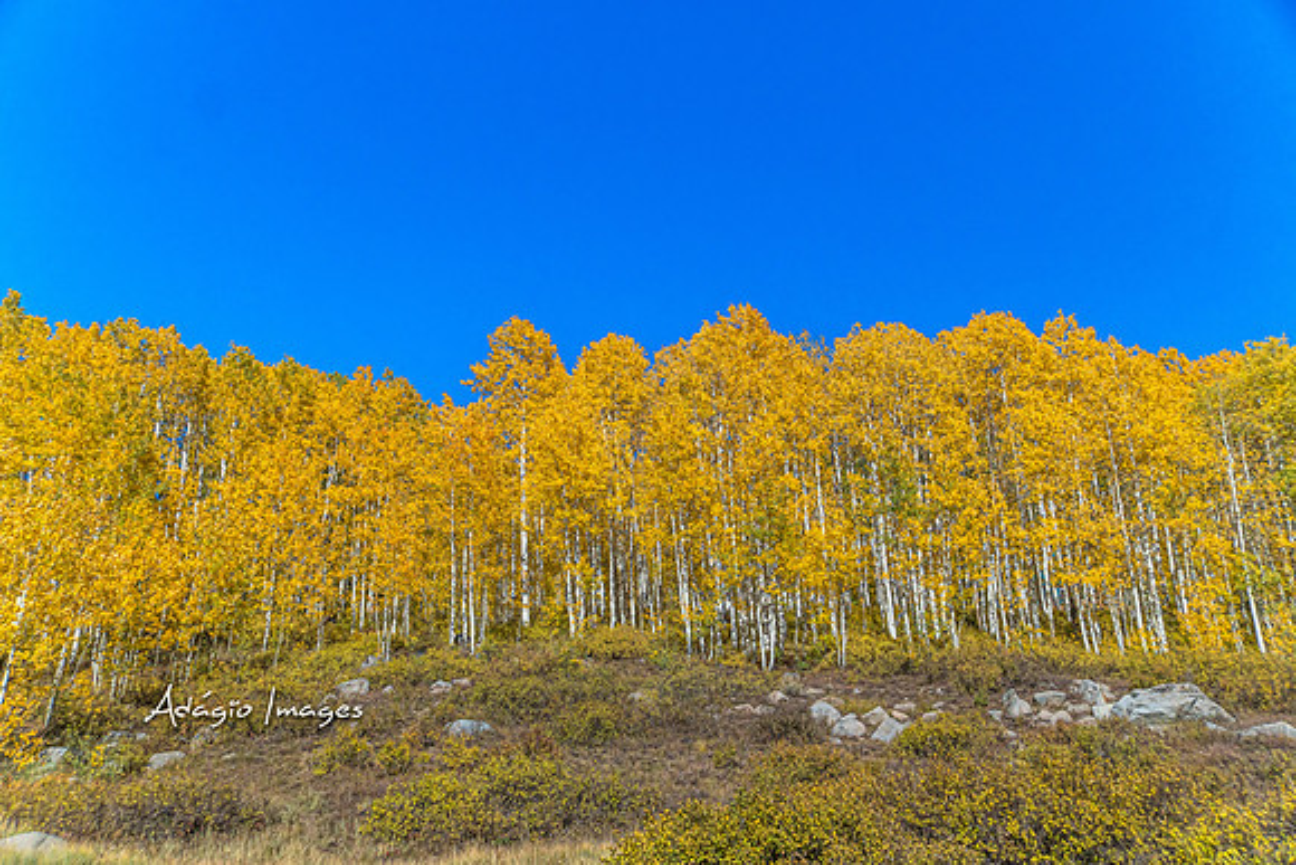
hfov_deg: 59.5
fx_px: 1134
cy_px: 432
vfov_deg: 41.7
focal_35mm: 32
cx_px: 648
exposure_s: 1/2500
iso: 400
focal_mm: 21
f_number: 5.6
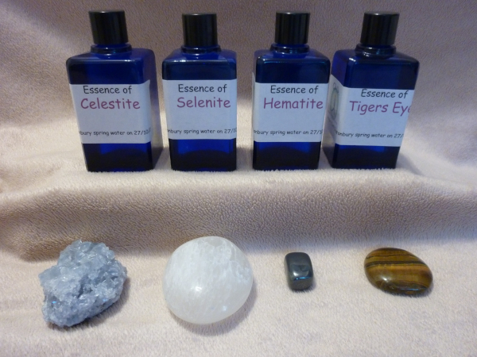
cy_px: 178
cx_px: 238
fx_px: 344
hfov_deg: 69.4
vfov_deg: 54.9
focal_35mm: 25
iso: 400
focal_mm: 4.5
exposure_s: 1/5
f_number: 3.3
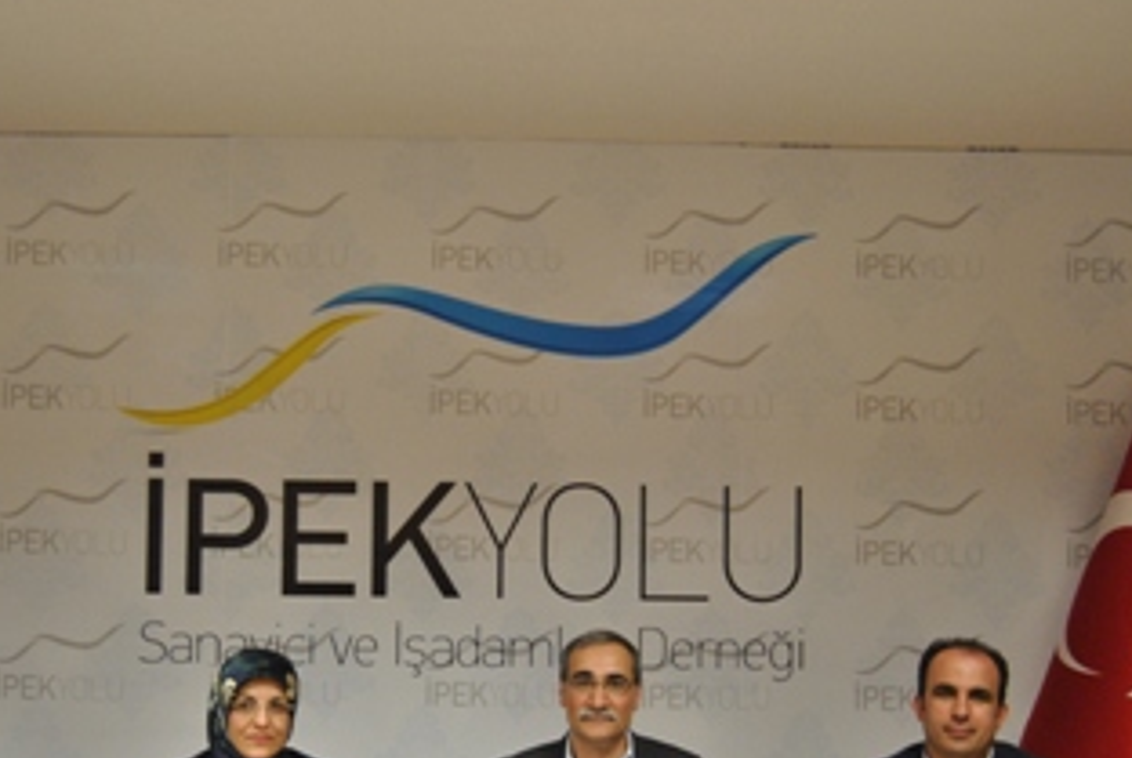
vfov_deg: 24.2
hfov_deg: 35.5
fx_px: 1763
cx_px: 454
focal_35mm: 56
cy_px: 490
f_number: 4
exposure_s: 1/30
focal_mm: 26
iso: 720
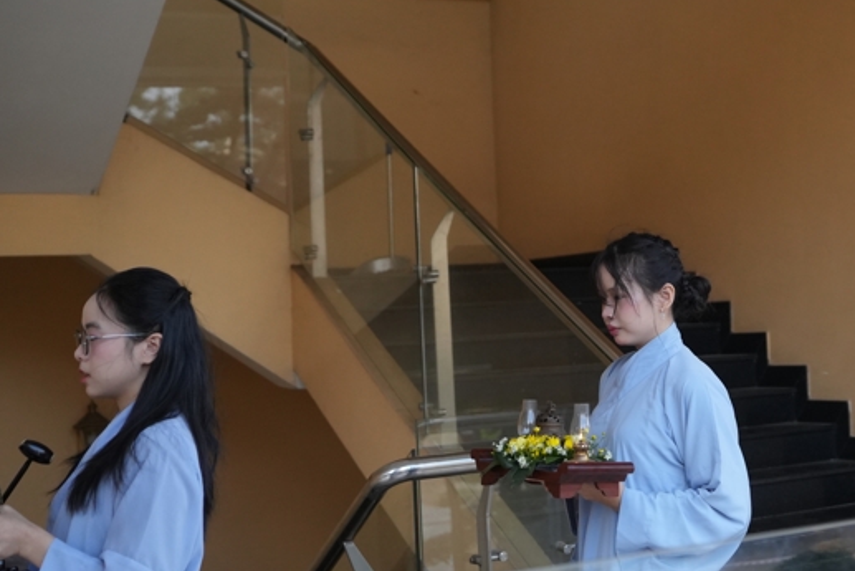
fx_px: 1568
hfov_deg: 29.2
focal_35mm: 66
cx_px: 783
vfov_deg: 20.6
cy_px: 189
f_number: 2.5
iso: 2000
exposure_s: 1/4000
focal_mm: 35
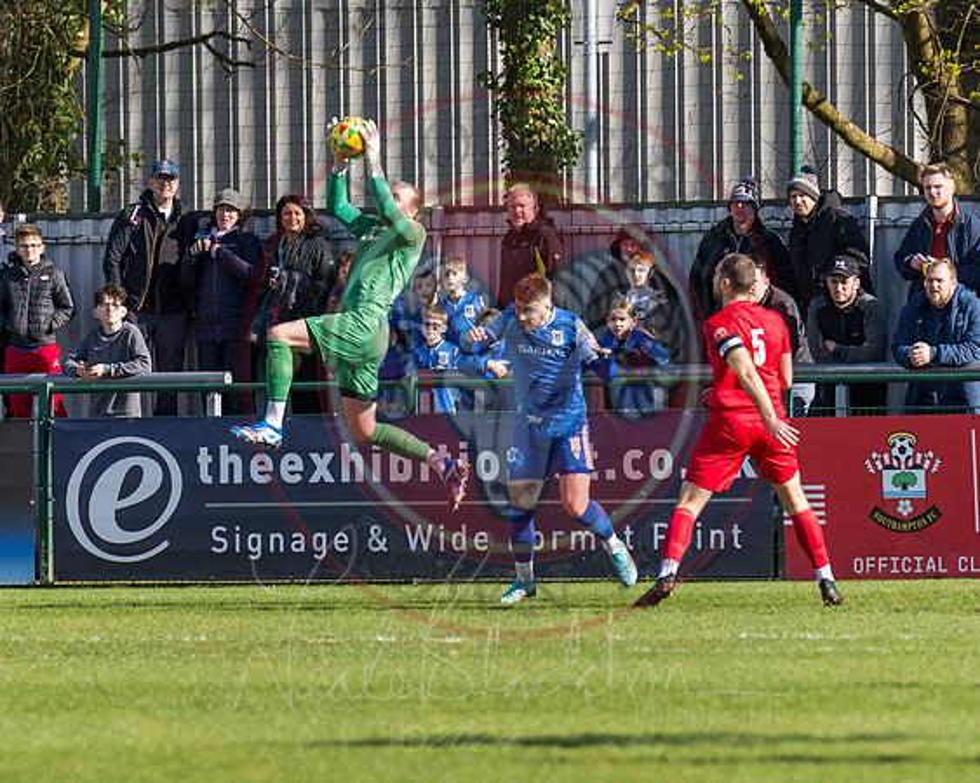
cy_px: 378
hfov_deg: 3.7
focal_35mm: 523
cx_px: 396
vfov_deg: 3.0
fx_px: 15155
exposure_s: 1/2500
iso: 100
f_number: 4
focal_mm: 200
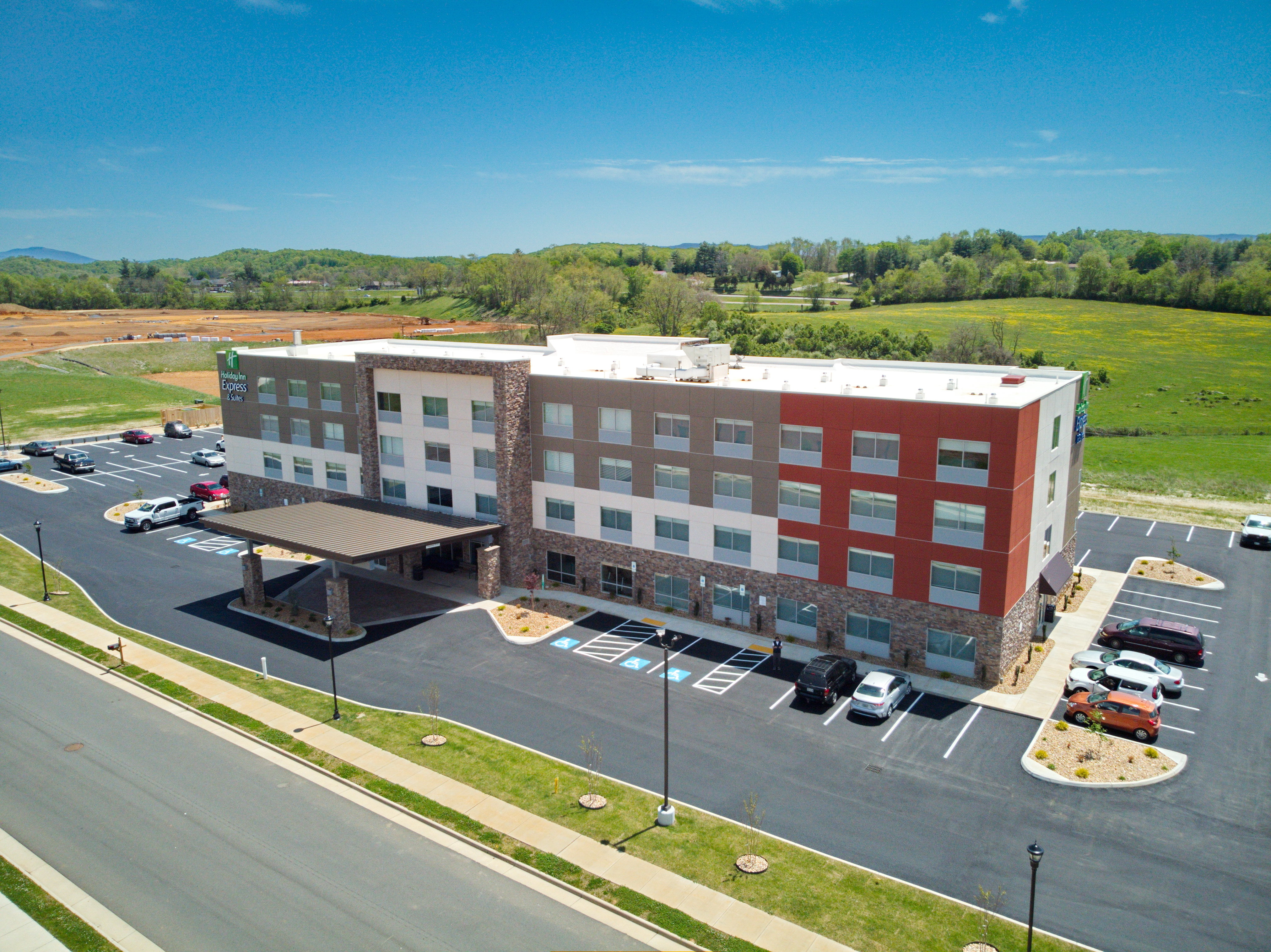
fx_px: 881
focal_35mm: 24
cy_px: 476
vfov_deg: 56.8
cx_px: 636
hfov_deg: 71.6
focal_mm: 4.5
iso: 100
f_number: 2.8
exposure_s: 1/1480
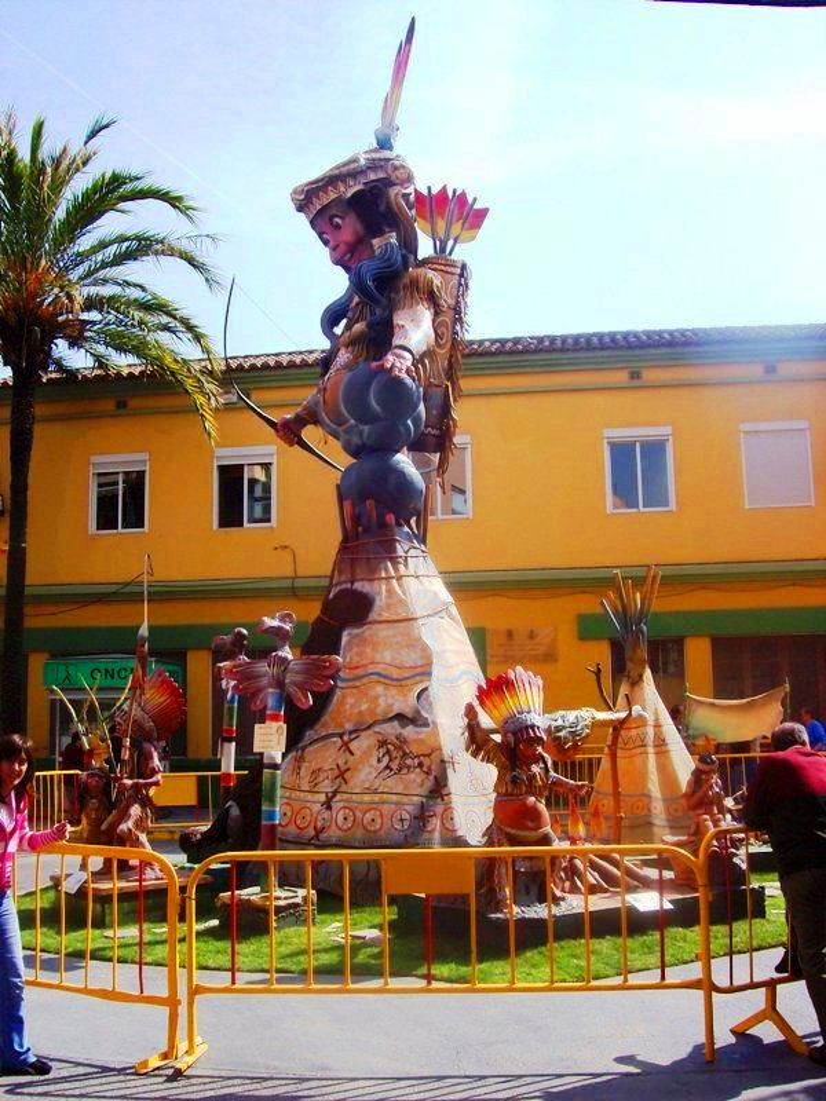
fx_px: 1145
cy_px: 550
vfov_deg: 51.4
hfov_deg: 39.7
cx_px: 413
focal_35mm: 36
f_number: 4.8
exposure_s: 1/479
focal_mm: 6
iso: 80
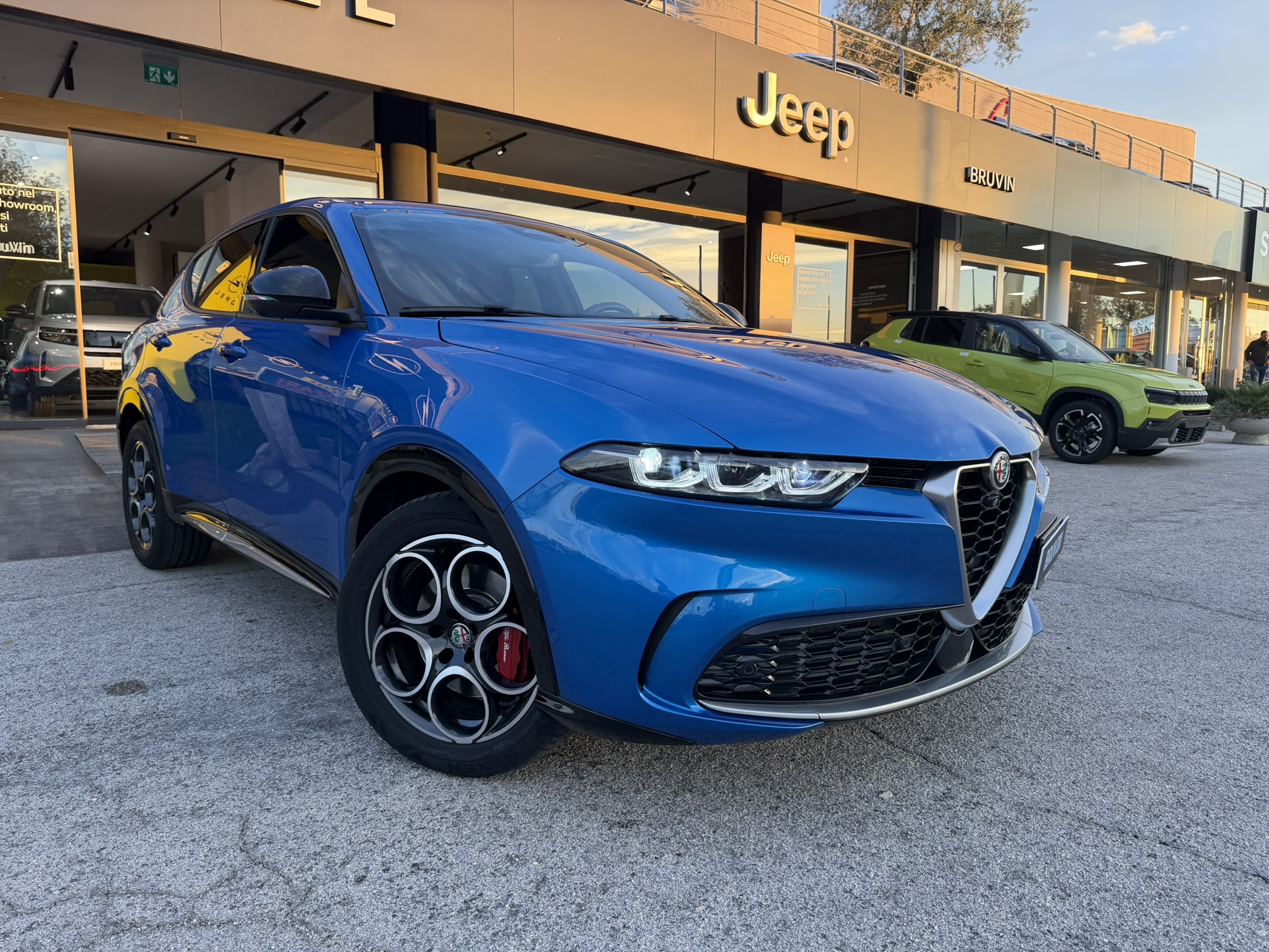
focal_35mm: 24
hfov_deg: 71.6
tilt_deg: -6.7
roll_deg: -0.2
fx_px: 880
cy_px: 476
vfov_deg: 56.8
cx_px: 634
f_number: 1.78
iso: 80
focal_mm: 6.76
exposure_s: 1/176
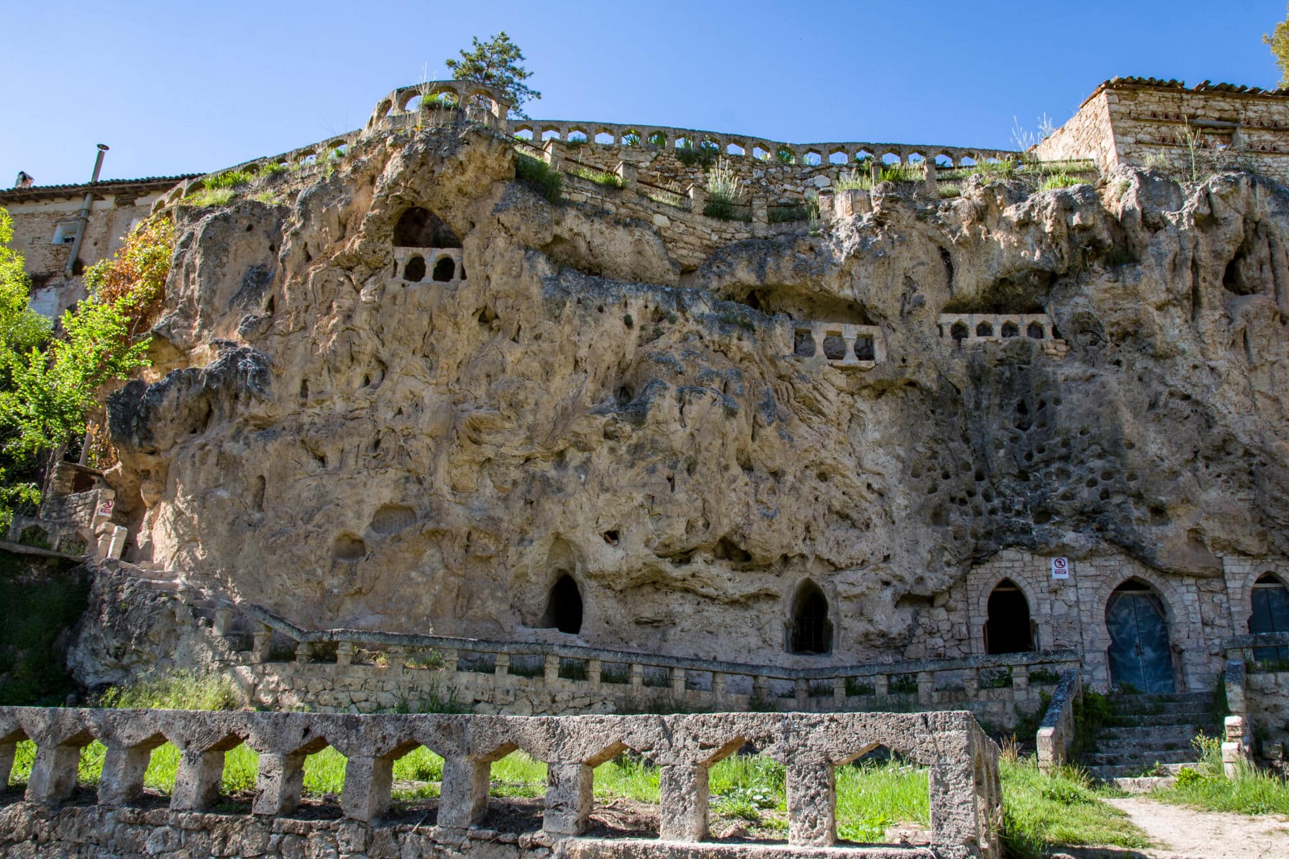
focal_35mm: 27
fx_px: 949
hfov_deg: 68.3
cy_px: 434
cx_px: 657
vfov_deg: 48.7
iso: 200
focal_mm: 17
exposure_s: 1/100
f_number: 11
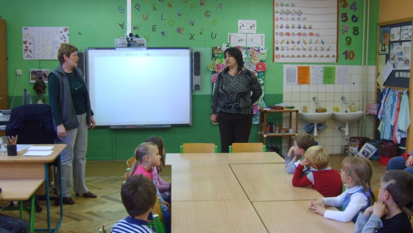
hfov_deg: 51.6
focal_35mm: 39
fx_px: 427
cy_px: 122
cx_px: 208
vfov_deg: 30.4
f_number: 2.8
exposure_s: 1/30
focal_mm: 5.8
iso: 140
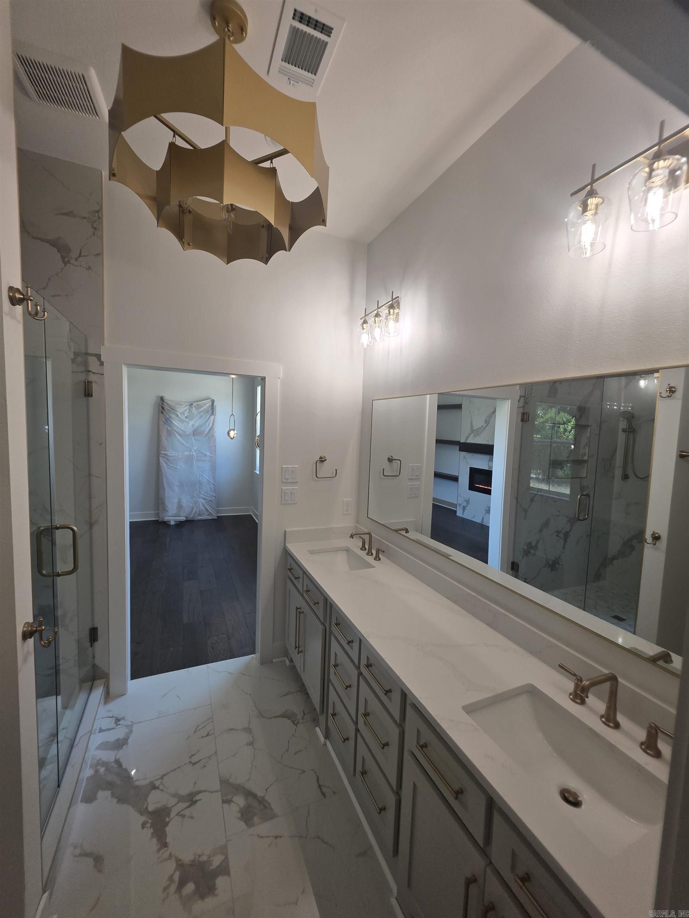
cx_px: 344
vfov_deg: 106.2
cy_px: 459
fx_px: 345
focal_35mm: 13
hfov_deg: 89.9
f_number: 1.9
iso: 64
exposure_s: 1/120
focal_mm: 2.2
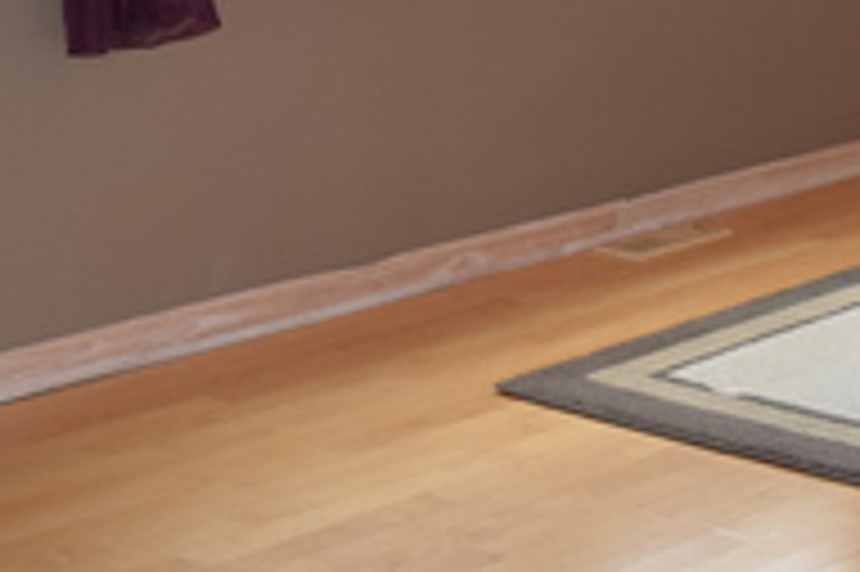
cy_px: -232
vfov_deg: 11.4
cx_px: 842
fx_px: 2761
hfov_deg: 17.3
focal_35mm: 116
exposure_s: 1/100
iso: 800
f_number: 5
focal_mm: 23
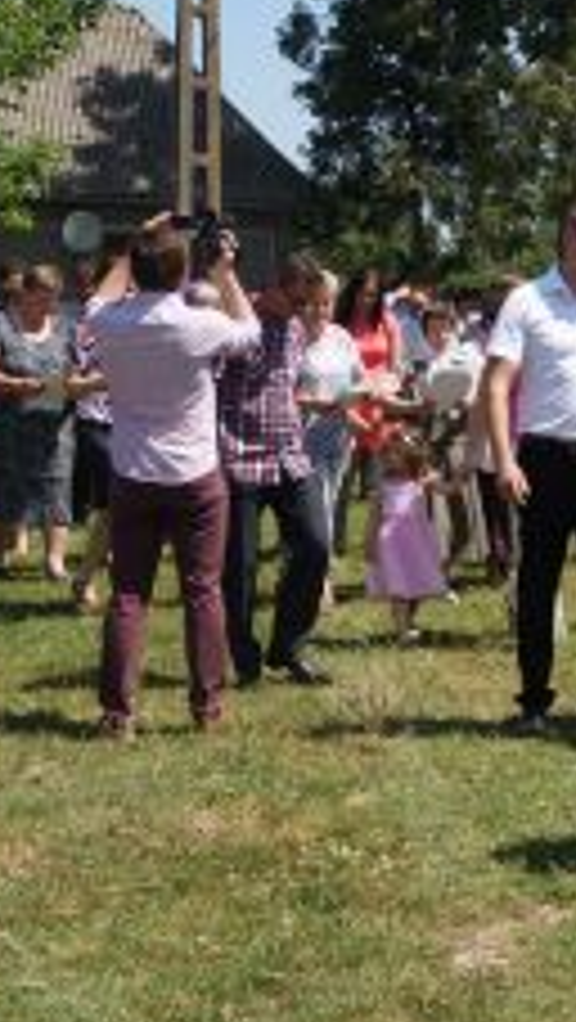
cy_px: 459
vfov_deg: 25.6
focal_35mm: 83
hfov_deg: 13.6
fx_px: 2249
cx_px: 914
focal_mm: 24
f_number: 13
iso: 100
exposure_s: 1/100
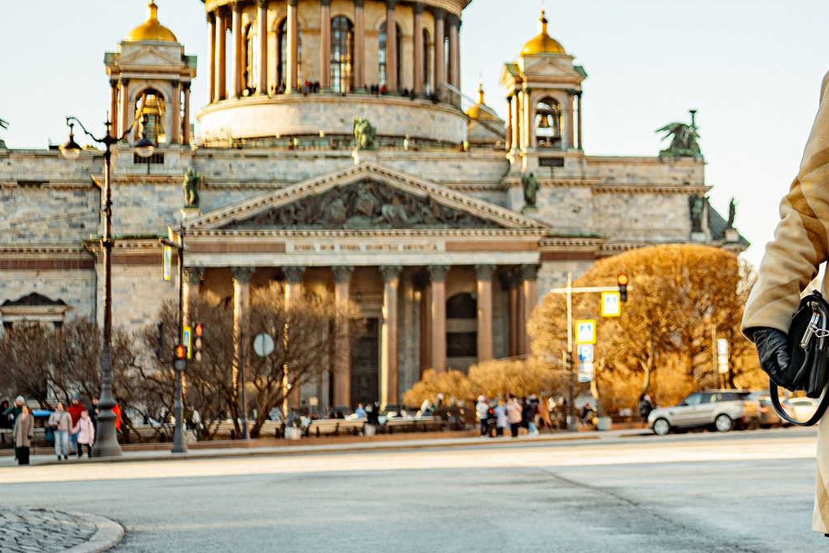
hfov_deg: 24.3
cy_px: 171
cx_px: 904
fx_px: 1796
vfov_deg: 17.4
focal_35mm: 78
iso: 100
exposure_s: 1/200
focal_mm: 31
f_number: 4
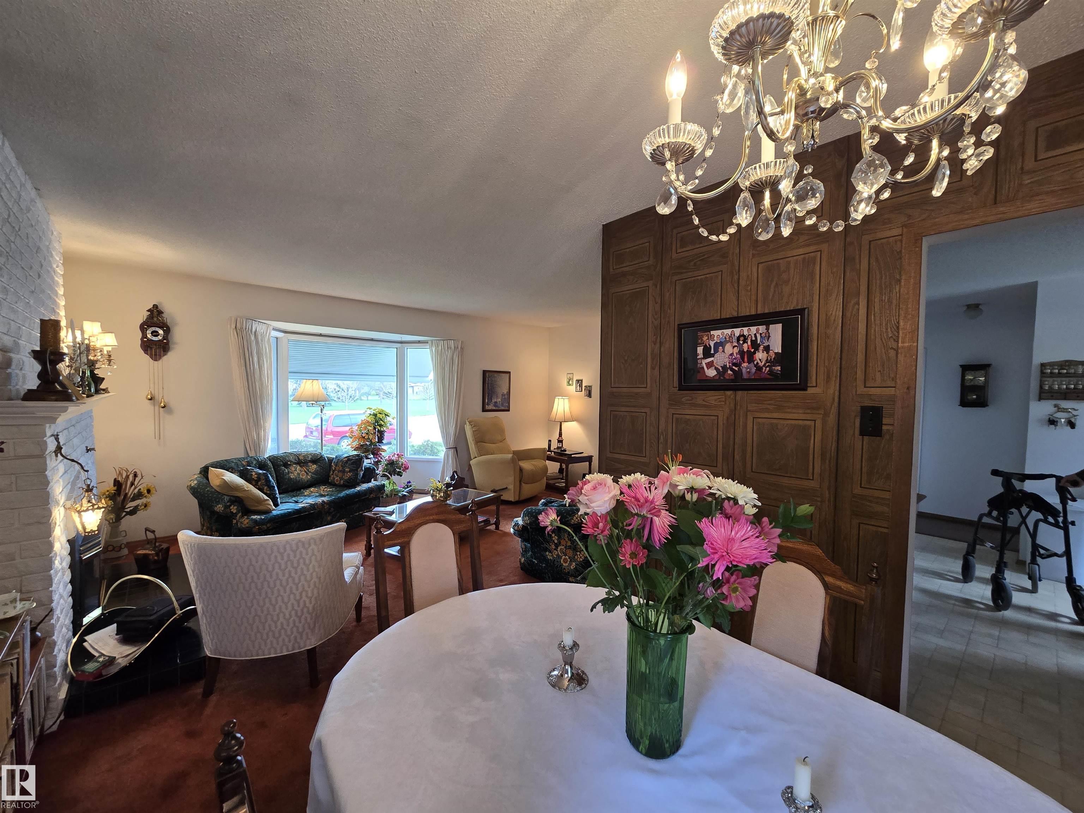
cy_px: 406
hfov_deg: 106.2
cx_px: 542
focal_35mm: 13
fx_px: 407
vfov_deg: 89.9
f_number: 2.2
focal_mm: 2.2
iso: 160
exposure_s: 1/60
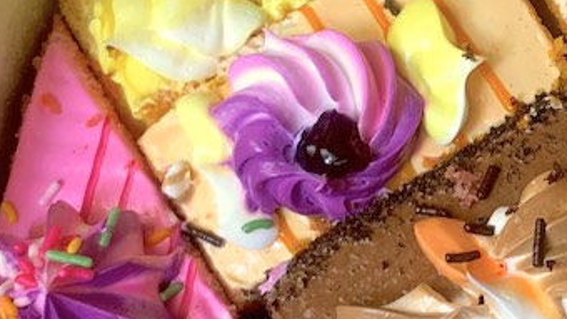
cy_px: 78
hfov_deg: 25.4
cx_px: 554
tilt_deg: -66.5
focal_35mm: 80
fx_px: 1202
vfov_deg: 15.0
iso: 160
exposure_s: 1/60
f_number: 1.8
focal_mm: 4.25
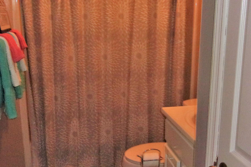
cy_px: 91
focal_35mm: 48
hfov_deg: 41.1
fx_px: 335
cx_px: 125
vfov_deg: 28.1
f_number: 3
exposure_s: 1/34
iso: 200
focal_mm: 4.9
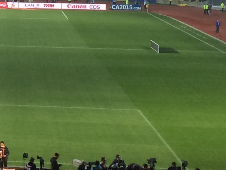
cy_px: -58
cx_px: -109
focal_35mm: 136
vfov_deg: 10.6
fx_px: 888
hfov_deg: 13.7
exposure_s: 1/40
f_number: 2.2
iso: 32
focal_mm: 4.15
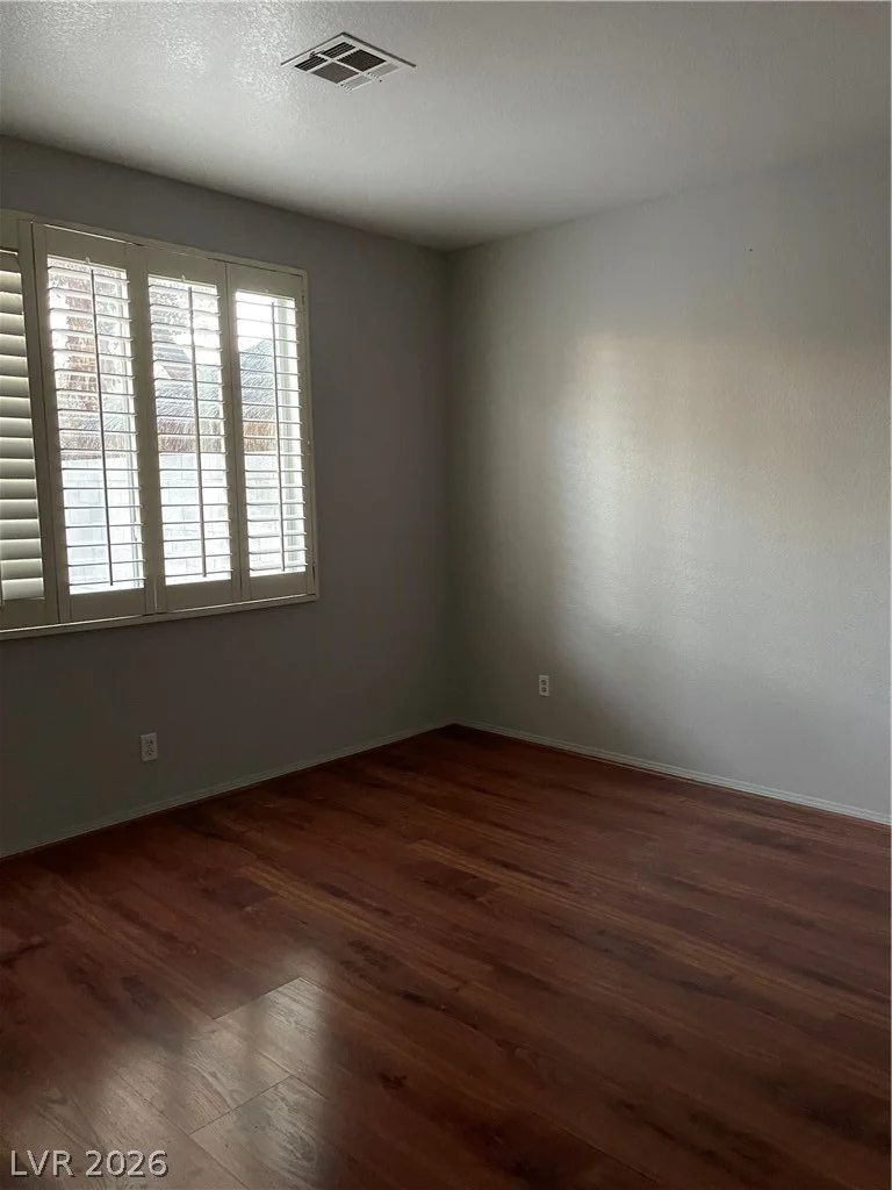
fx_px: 859
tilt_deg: -6.8
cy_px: 595
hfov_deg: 54.9
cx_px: 446
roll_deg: +1.4
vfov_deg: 69.4
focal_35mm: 25
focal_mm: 5.1
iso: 640
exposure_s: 1/30
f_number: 1.6
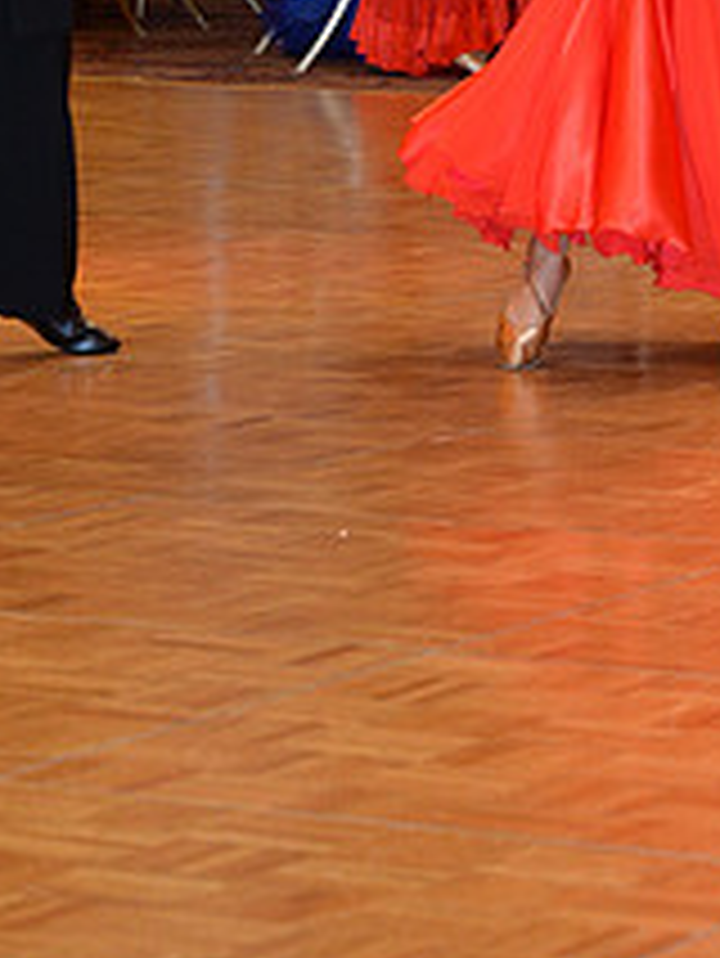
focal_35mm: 235
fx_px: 6511
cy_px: -297
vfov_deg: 8.3
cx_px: 353
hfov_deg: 6.3
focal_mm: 90
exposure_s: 1/250
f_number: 5.6
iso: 1600
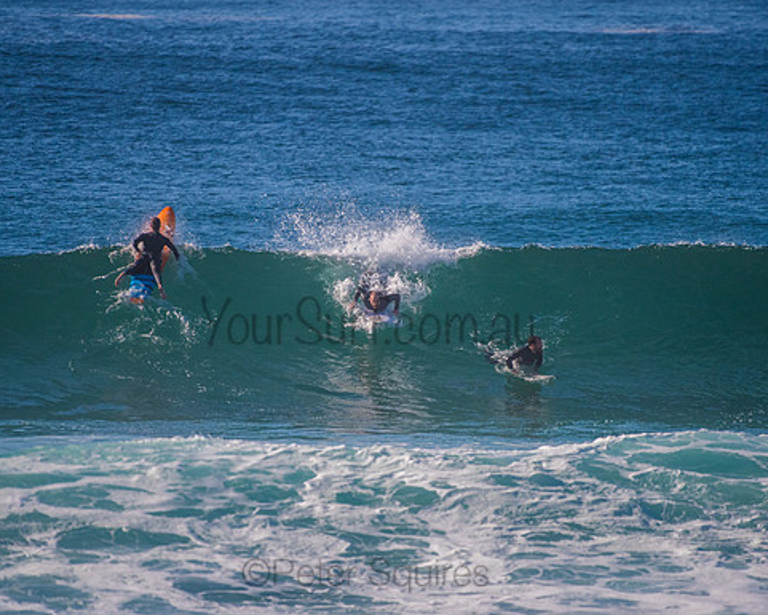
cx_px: 366
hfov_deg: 3.4
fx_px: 12868
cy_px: 308
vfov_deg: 2.7
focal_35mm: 566
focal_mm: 500
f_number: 5.6
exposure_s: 1/2000
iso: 1000
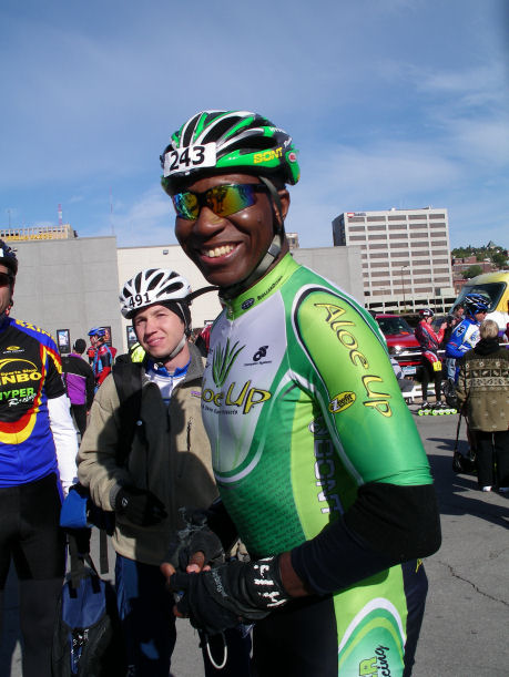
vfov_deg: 50.1
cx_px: 254
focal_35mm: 37
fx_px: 725
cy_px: 338
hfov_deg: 38.7
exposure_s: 1/320
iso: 80
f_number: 6.5
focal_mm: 7.8
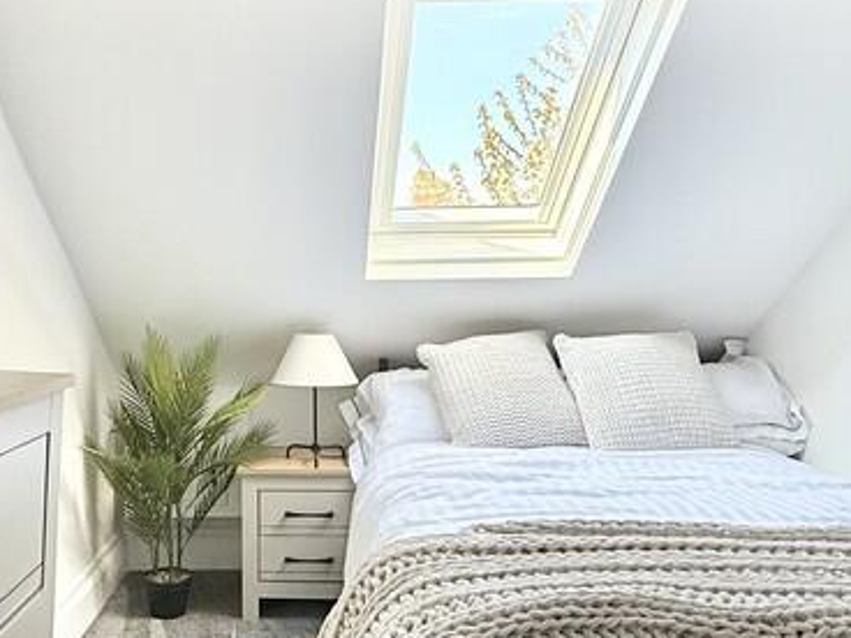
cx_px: 268
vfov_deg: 36.8
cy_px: 298
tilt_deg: +0.0
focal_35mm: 39
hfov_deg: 46.9
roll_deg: +0.8
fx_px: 959
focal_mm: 2.22
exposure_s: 1/124
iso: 64
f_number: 2.2
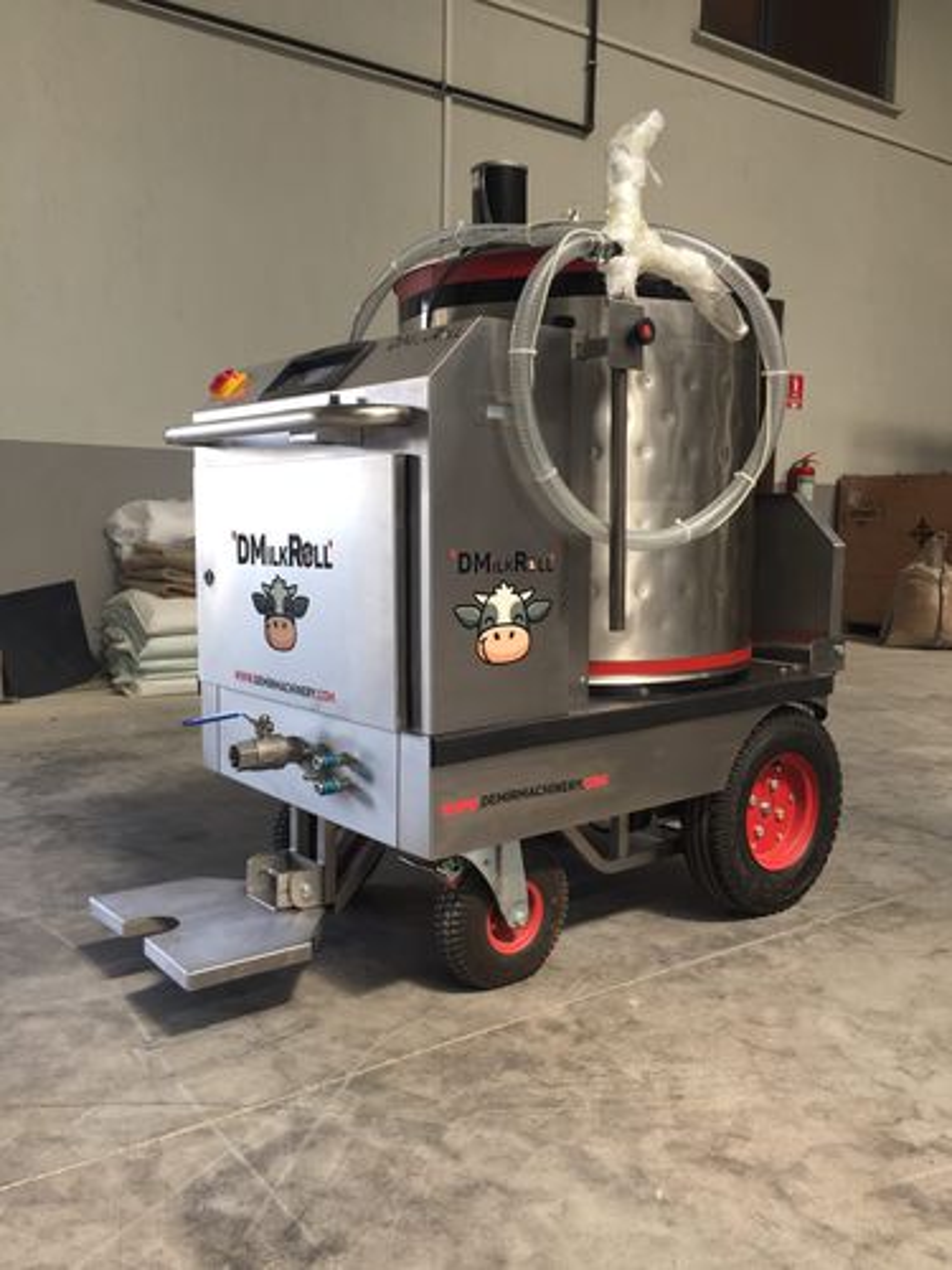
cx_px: 476
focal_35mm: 29
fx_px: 1063
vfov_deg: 61.7
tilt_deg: -6.3
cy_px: 635
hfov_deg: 48.2
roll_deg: -1.0
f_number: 2.2
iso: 40
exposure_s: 1/100
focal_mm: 4.15
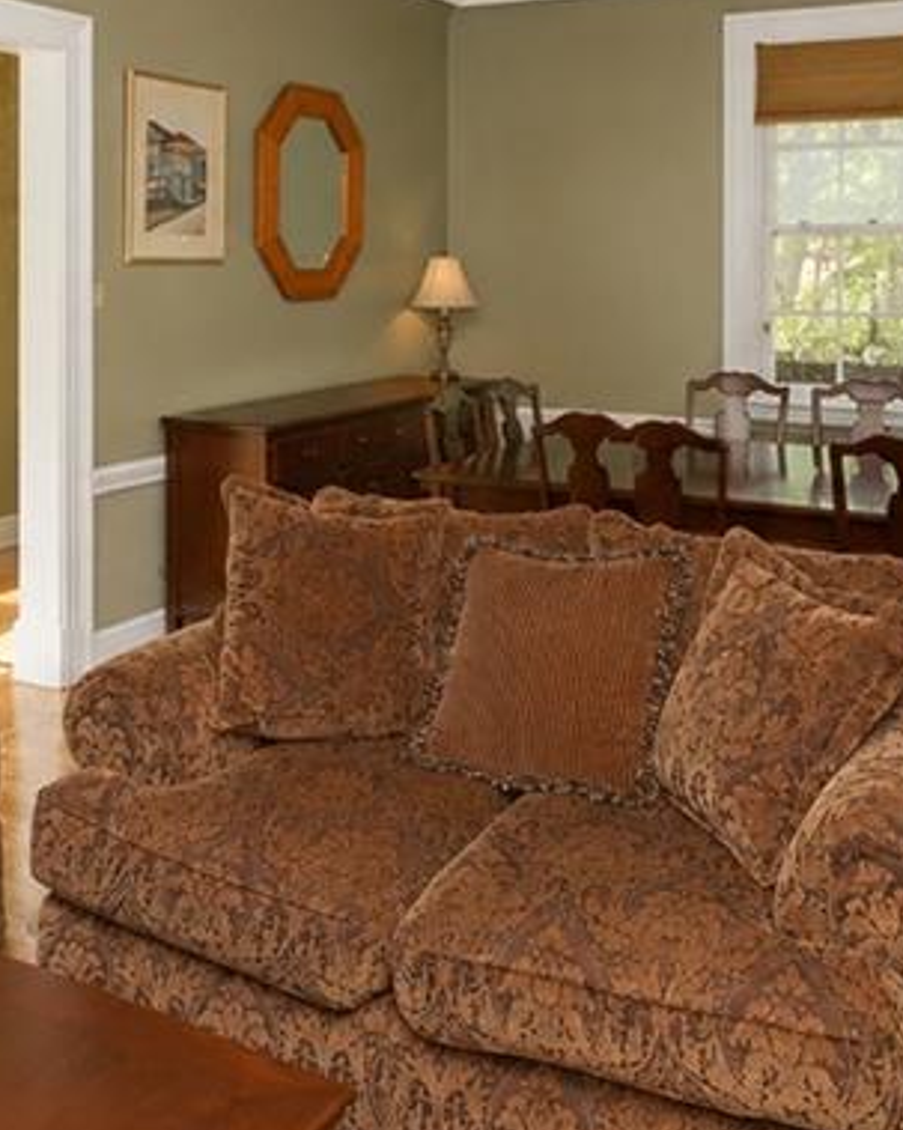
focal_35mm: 38
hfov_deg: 39.1
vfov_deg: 46.3
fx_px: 1270
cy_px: 286
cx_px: 420
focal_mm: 10
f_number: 7.1
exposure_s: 1/60
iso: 2000
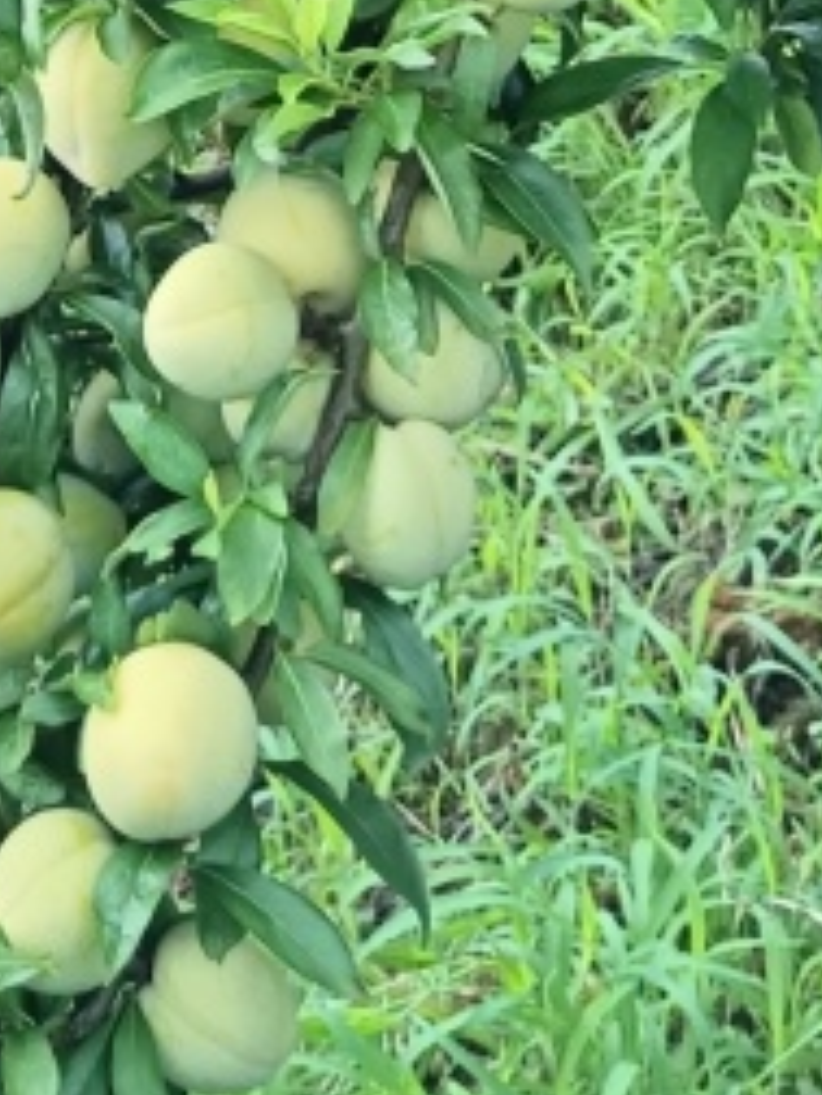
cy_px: -1028
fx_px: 3483
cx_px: 217
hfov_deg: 13.4
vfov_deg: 14.9
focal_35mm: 110
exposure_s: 1/100
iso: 247
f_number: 1.8
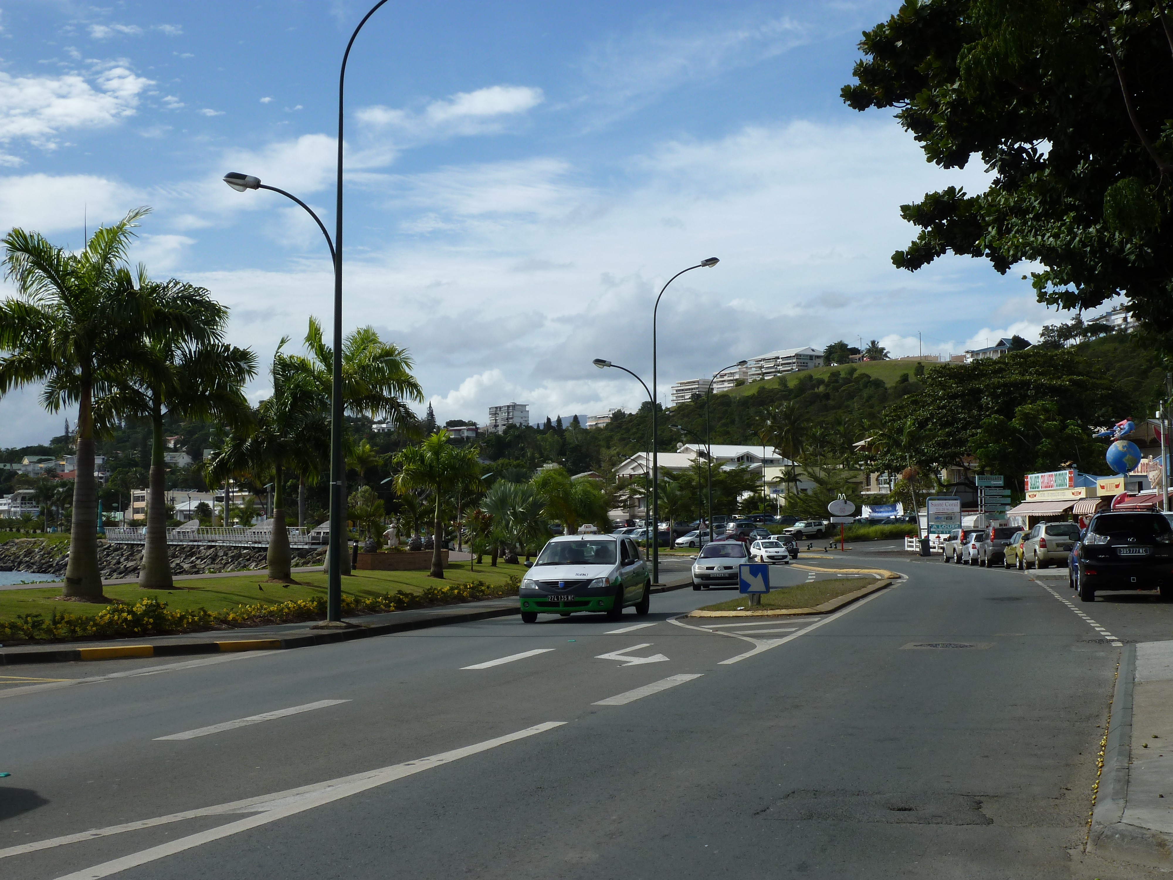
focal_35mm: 48
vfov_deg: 30.3
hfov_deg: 39.7
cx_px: 586
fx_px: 1627
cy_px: 440
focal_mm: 7.9
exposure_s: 1/400
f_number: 5.6
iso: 80
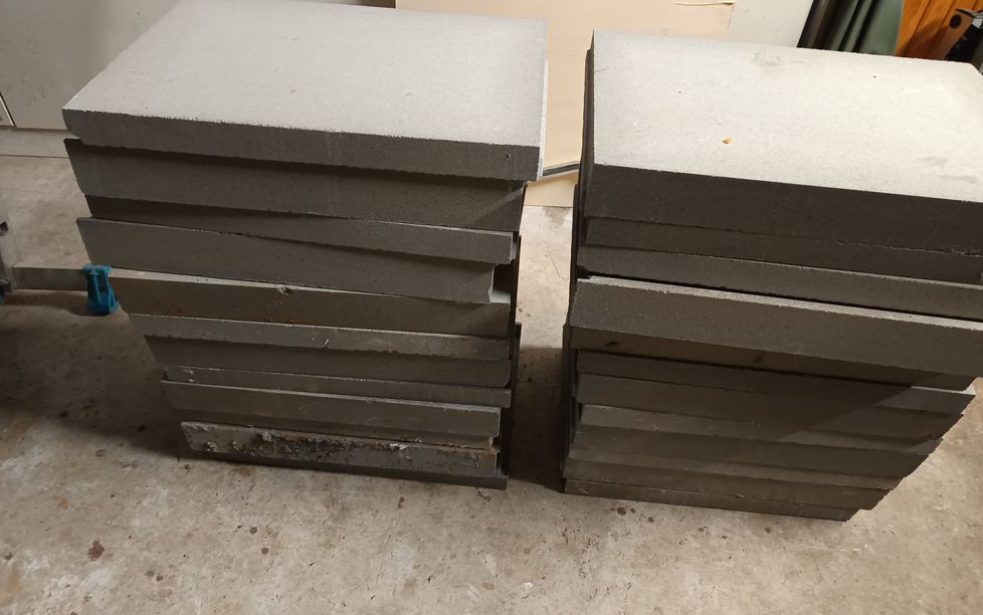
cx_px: 495
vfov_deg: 47.6
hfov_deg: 70.4
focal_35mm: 26
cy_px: 299
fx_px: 697
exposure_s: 1/33.3
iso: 1100
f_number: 1.7
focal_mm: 5.31
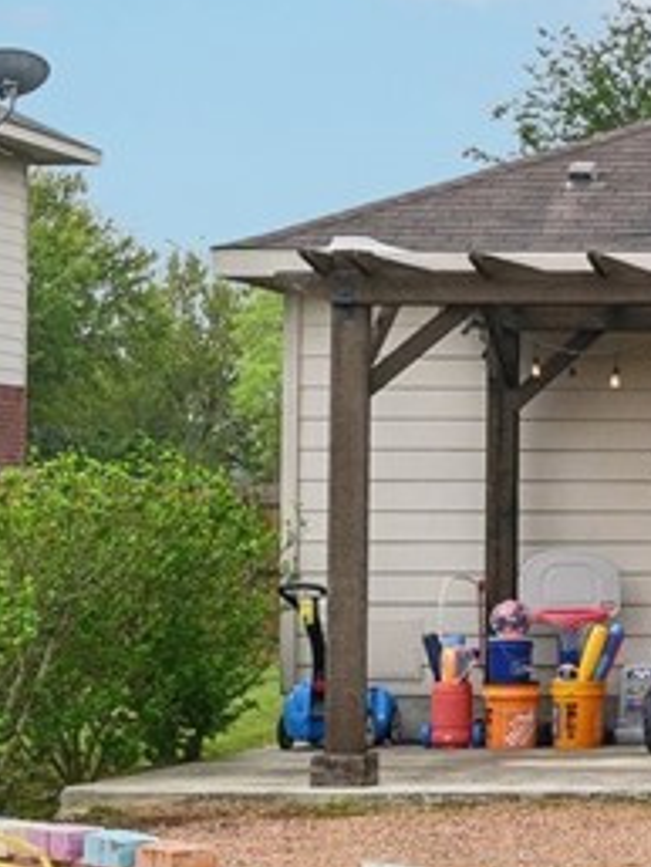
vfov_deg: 15.5
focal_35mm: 126
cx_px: 1337
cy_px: 108
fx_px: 3157
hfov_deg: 10.7
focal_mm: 31
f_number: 8
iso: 400
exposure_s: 1/160
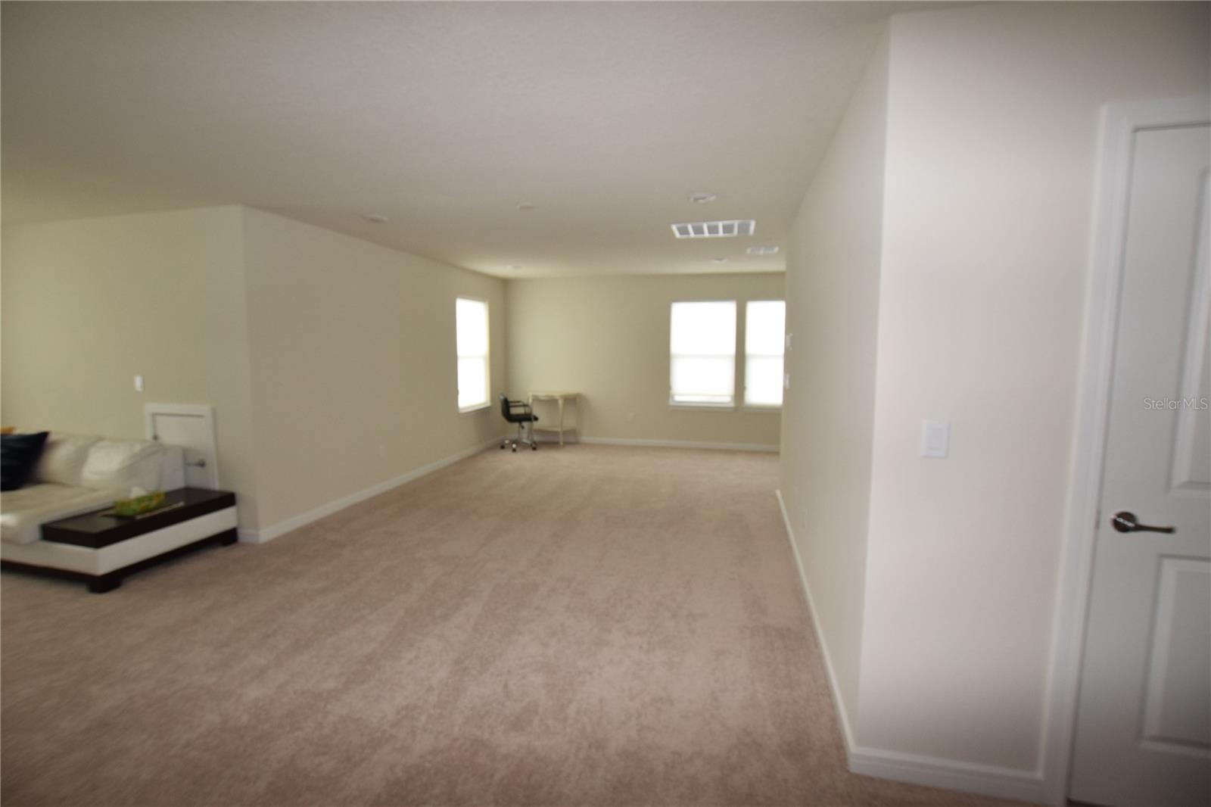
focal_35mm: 15
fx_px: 504
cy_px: 404
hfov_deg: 100.4
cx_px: 606
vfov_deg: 77.3
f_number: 5.6
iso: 800
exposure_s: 1/125
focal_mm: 10
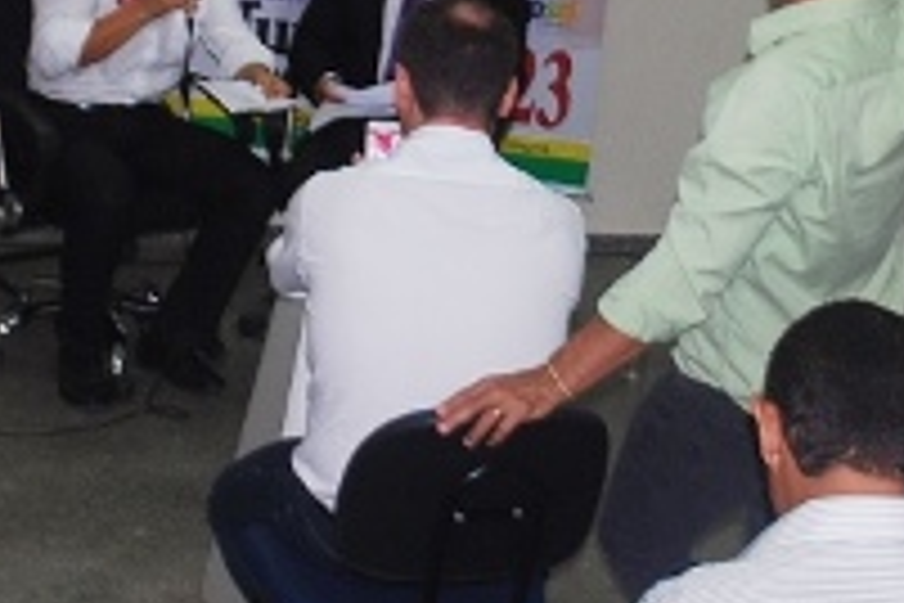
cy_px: 9
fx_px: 2159
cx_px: 400
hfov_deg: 23.6
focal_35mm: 86
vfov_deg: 15.6
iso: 200
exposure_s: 1/60
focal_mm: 18
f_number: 3.5
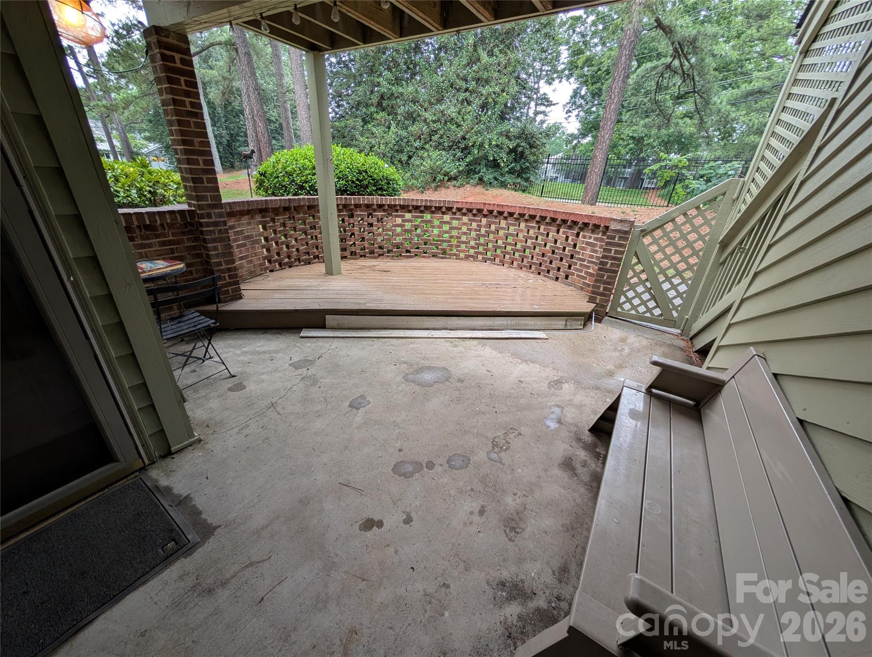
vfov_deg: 94.6
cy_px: 328
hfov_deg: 110.5
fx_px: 303
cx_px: 436
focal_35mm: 12
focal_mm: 2.02
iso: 47
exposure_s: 1/97.7
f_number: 1.7
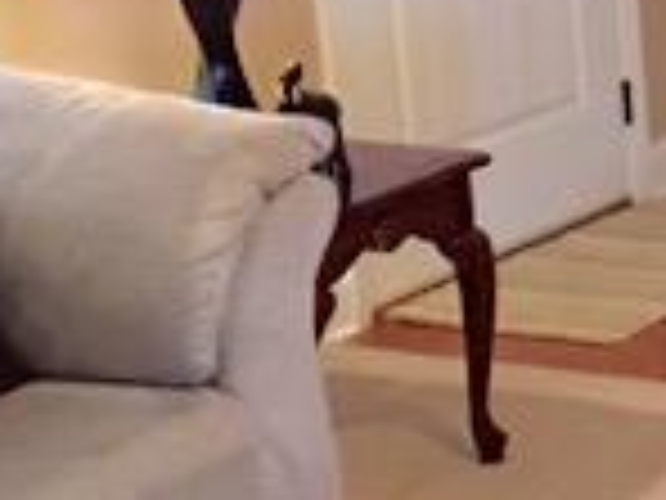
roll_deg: +1.6
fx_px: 2405
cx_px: 1179
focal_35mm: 125
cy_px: 149
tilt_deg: -12.8
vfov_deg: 11.8
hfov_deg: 14.1
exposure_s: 1/10
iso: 100
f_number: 2.2
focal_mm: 4.15
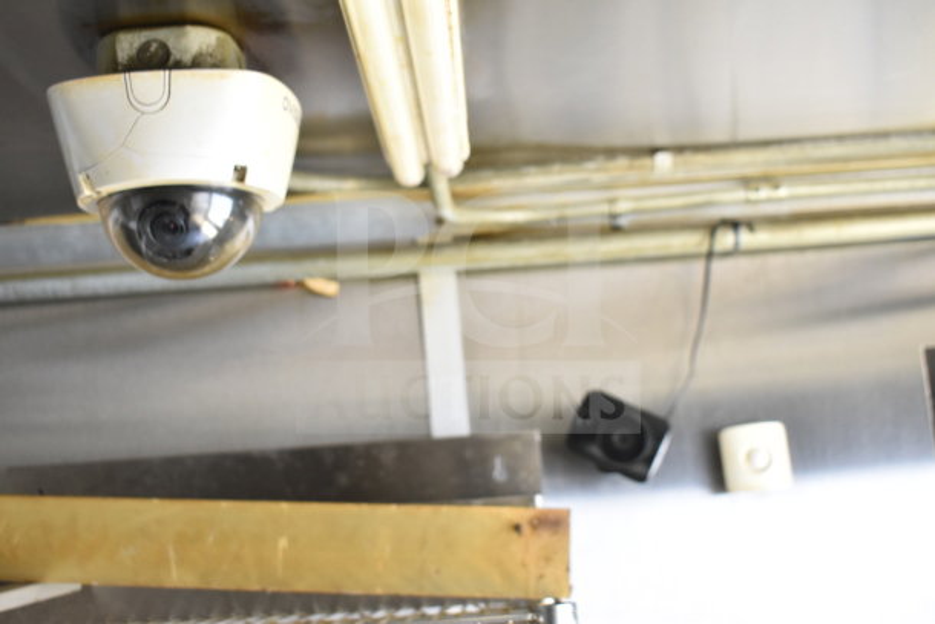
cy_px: 312
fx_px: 1247
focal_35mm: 48
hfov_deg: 41.1
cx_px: 468
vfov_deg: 28.1
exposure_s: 1/50
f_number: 4.5
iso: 1250
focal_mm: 32
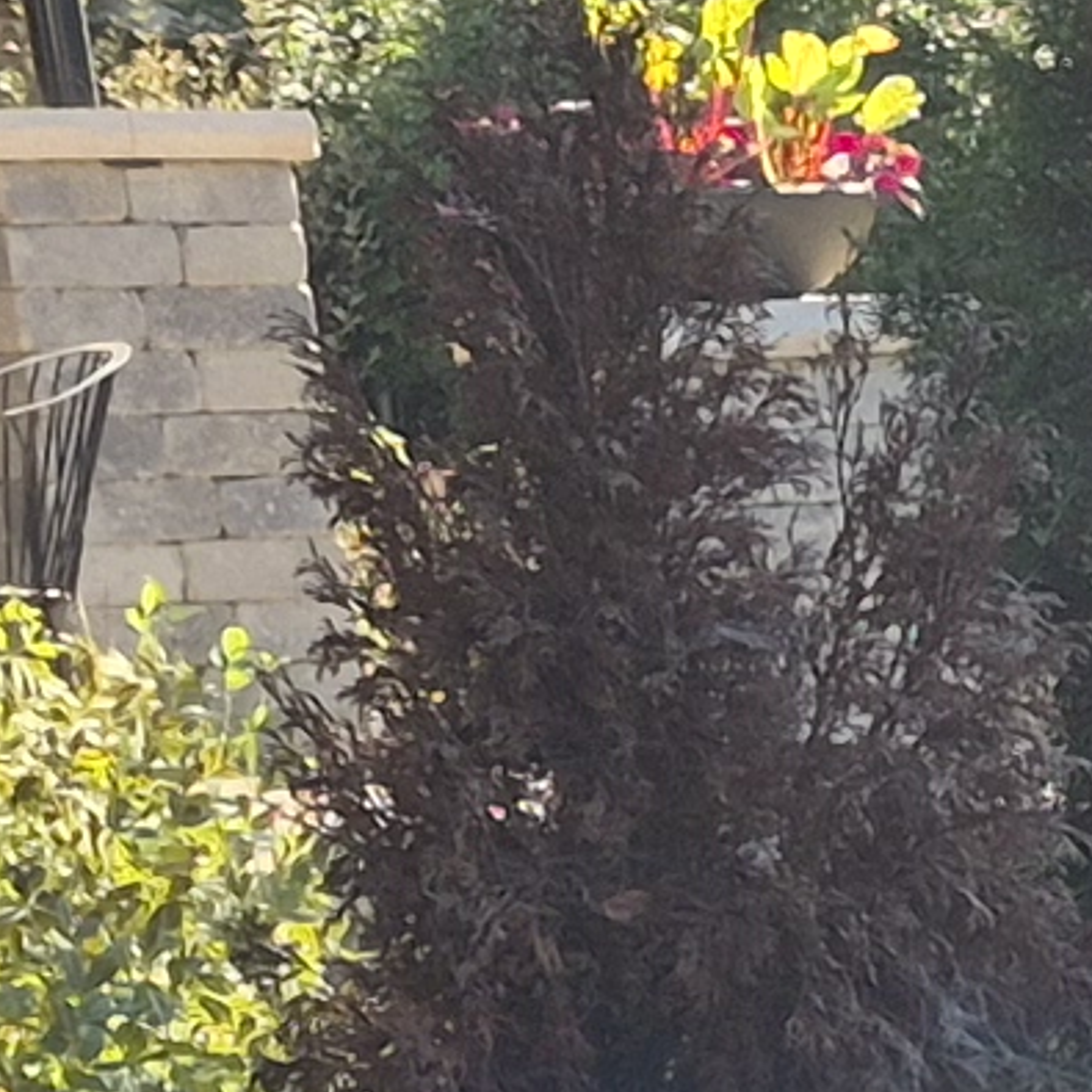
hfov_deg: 6.9
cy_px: 2394
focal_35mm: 206
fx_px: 7352
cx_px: 4050
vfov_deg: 8.0
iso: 25
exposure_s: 1/536
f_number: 1.8
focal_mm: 5.4
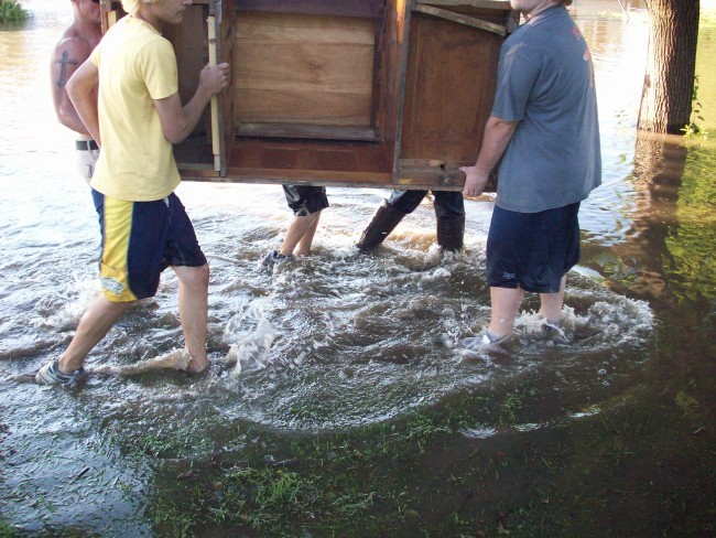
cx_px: 358
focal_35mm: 37
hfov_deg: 50.1
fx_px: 766
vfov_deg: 38.7
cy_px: 269
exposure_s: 1/146
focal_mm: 6.2
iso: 200
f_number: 2.8
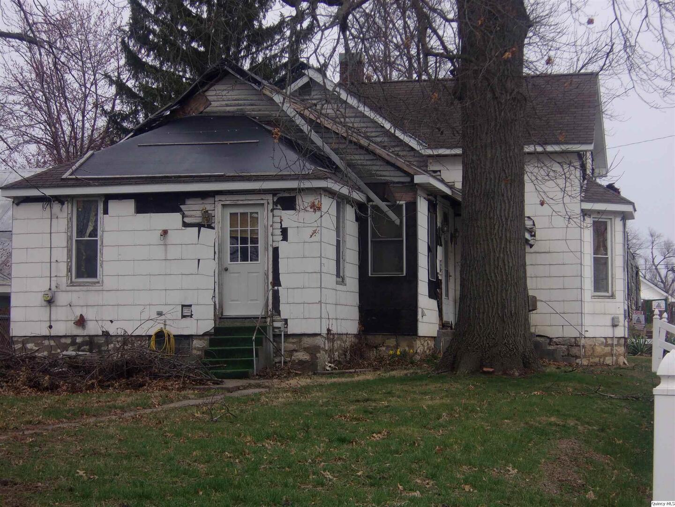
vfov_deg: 17.0
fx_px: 1696
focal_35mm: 87
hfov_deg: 22.5
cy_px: 254
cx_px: 338
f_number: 5.6
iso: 80
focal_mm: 15.6
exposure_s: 1/240
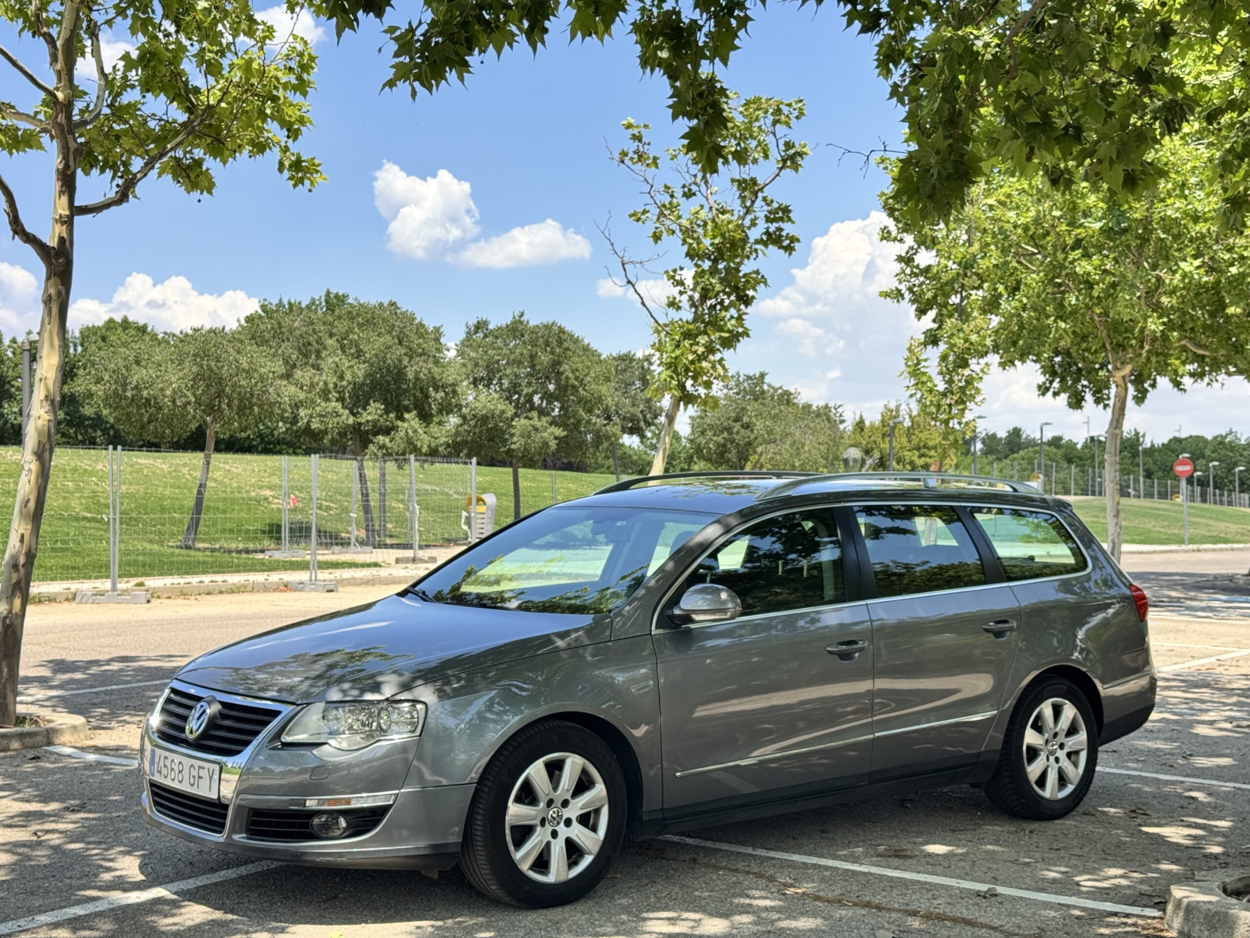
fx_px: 1733
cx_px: 625
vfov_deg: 30.3
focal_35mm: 48
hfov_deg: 39.7
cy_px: 469
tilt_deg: +1.9
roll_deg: +0.3
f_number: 1.78
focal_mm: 6.76
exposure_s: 1/558
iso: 64
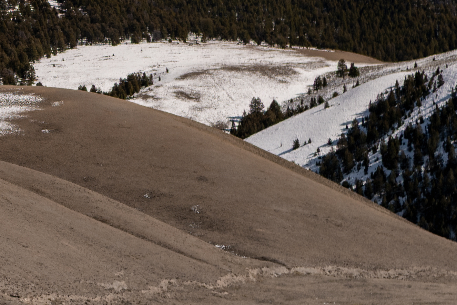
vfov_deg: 3.8
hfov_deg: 5.5
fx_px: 4582
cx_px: -580
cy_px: -17
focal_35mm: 361
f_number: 5
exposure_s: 1/320
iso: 64
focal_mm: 58
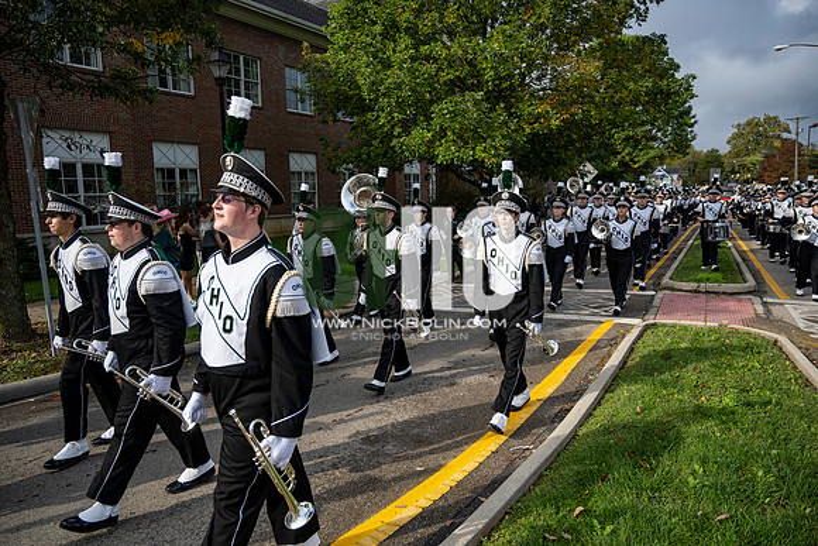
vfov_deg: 50.4
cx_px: 409
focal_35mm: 26
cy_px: 273
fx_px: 580
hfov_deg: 70.4
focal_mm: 25.5
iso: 125
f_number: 4
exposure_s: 1/1600
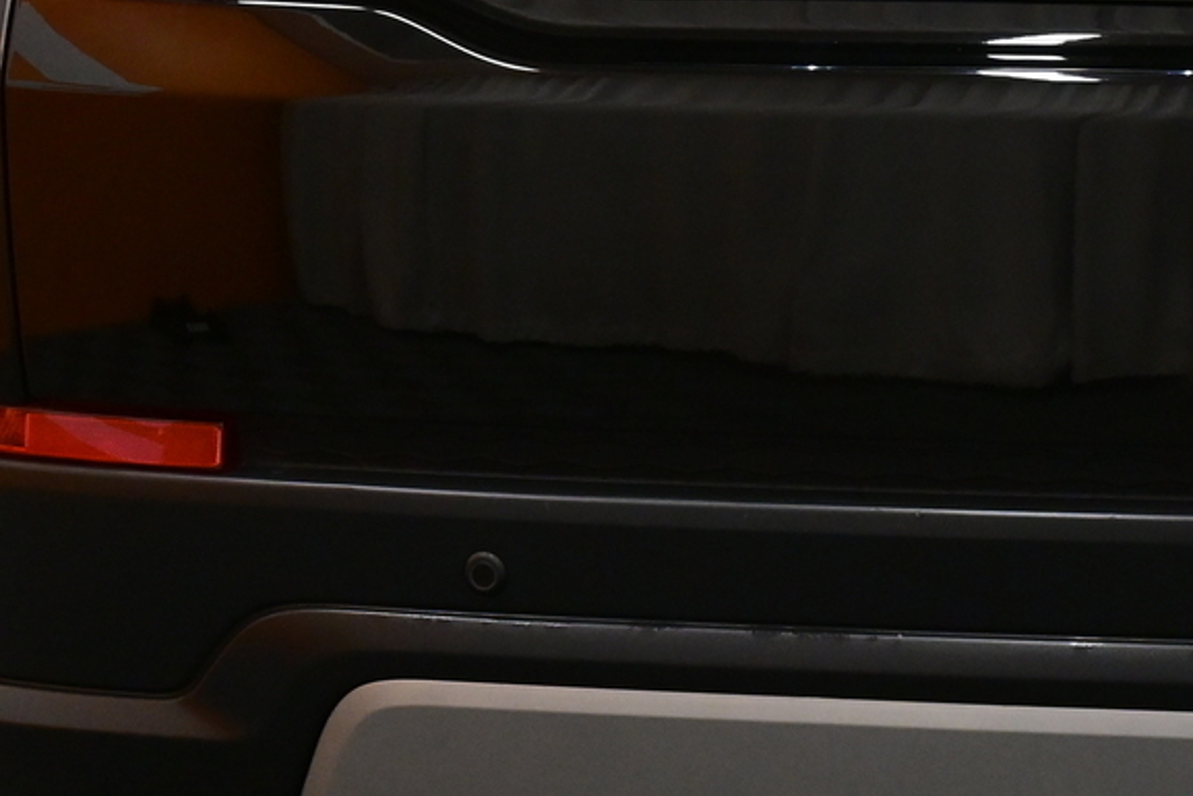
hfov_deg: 15.3
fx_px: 4398
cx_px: 1073
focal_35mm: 133
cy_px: 335
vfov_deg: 10.3
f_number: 6.3
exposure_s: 1/100
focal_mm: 31.5
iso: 1250
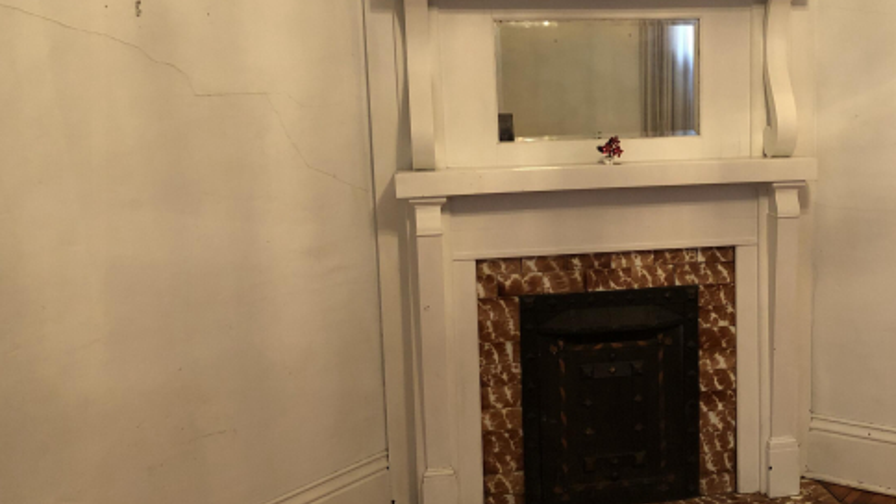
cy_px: 228
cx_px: 601
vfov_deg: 28.3
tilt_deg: -9.1
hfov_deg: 47.5
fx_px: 998
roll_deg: +1.8
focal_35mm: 42
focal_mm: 3.99
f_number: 1.8
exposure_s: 1/9
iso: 100
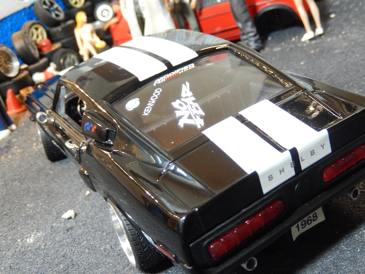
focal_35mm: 44
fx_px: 464
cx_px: 186
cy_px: 144
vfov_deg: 32.9
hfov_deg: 42.9
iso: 400
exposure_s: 1/10
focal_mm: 7.3
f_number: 4.2
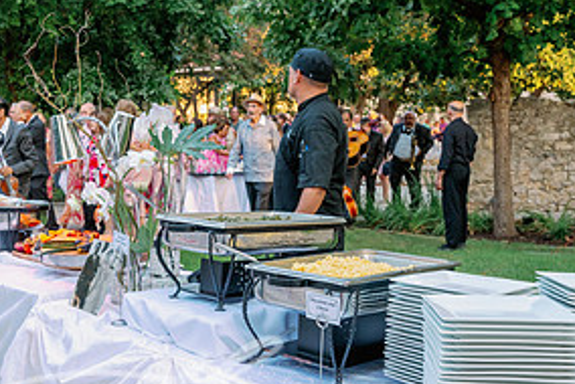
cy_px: 221
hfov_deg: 39.5
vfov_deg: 27.6
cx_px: 166
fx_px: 783
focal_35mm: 49
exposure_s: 1/320
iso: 640
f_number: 4.5
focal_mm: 24
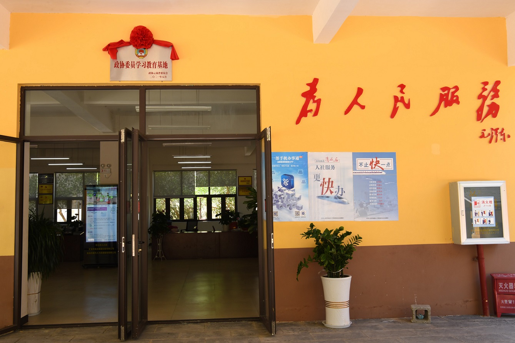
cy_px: 172
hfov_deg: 58.7
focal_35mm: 32
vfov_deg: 41.1
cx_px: 258
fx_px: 458
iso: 400
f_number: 16
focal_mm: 32
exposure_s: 1/30
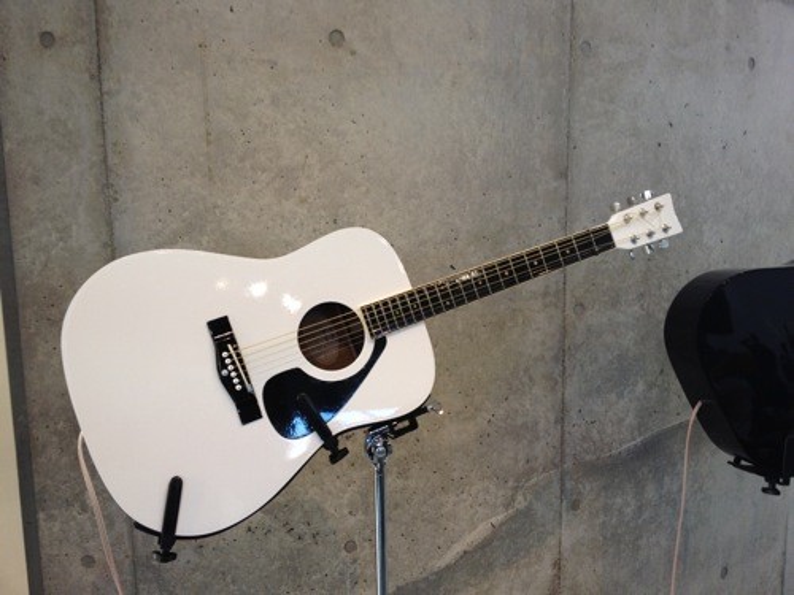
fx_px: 803
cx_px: 397
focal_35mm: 35
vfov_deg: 40.7
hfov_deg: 52.6
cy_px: 298
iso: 64
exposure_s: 1/30
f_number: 2.4
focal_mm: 4.28
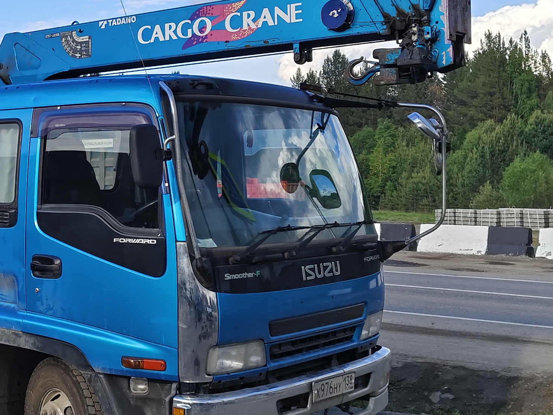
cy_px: 168
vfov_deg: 22.9
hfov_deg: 28.9
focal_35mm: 64
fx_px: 1022
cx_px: 42
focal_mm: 5.56
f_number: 1.88
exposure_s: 1/746
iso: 71
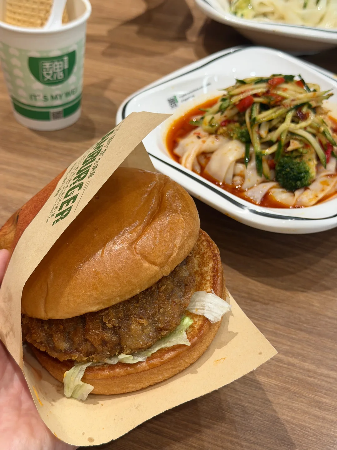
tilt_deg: -43.0
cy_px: 225
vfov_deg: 39.7
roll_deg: -4.5
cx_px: 168
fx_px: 623
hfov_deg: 30.3
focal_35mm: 48
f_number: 1.78
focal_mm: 6.76
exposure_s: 1/50
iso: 50
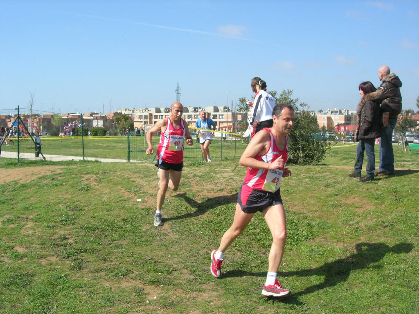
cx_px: 210
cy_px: 157
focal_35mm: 38
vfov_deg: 37.7
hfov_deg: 49.0
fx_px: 460
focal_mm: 7.8
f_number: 4.8
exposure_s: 1/1174
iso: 200
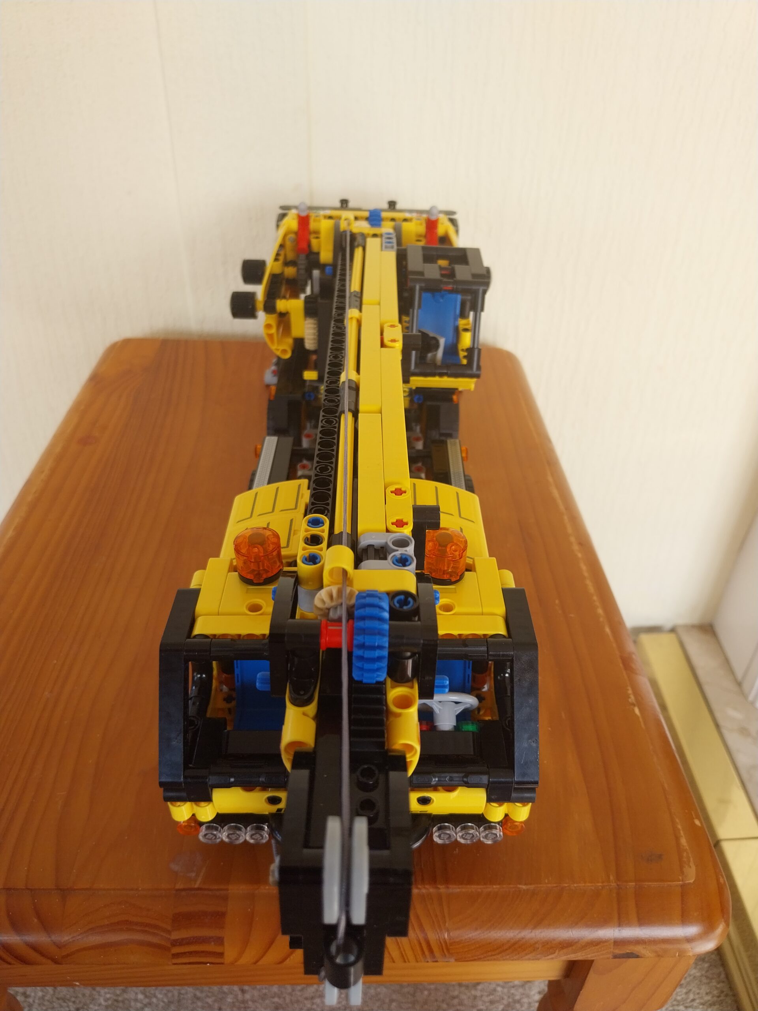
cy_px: 506
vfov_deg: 67.3
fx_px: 759
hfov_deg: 53.1
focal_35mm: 26
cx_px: 379
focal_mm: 4
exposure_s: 1/50
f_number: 1.8
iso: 32
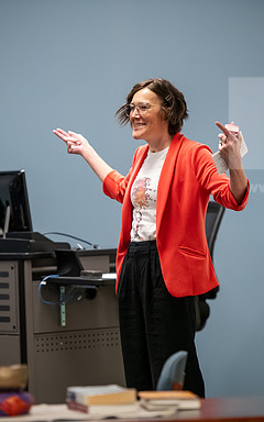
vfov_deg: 9.1
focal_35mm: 231
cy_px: 210
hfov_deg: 5.7
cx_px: 196
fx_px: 2659
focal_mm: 150
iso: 2000
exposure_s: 1/200
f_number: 2.8
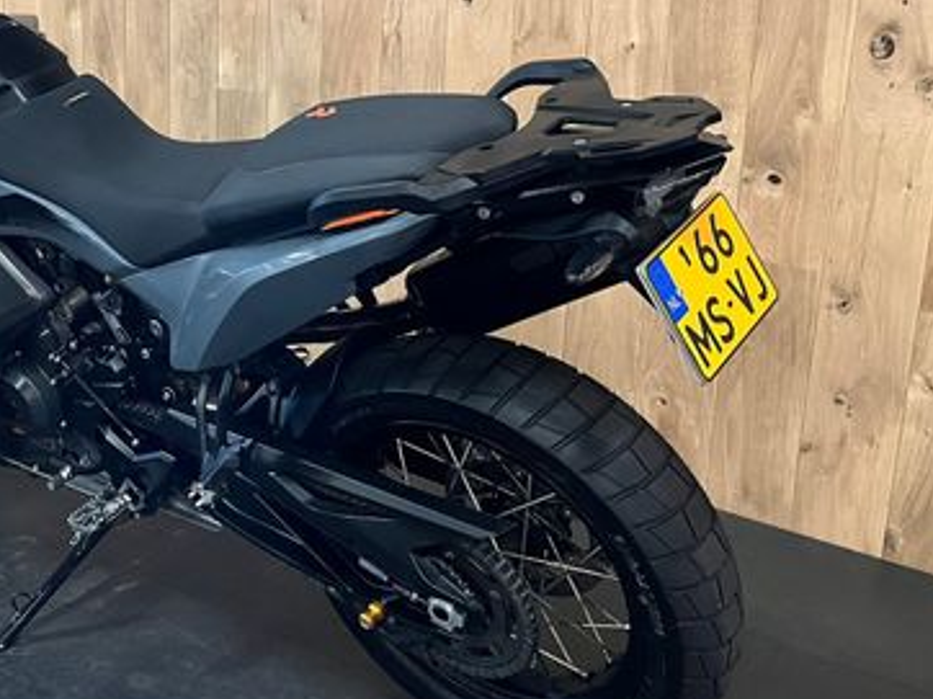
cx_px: 201
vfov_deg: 31.3
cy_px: 242
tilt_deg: -15.0
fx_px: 1239
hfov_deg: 39.8
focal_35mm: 46
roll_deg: -0.2
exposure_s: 1/33
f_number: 1.6
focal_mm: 5.1
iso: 640
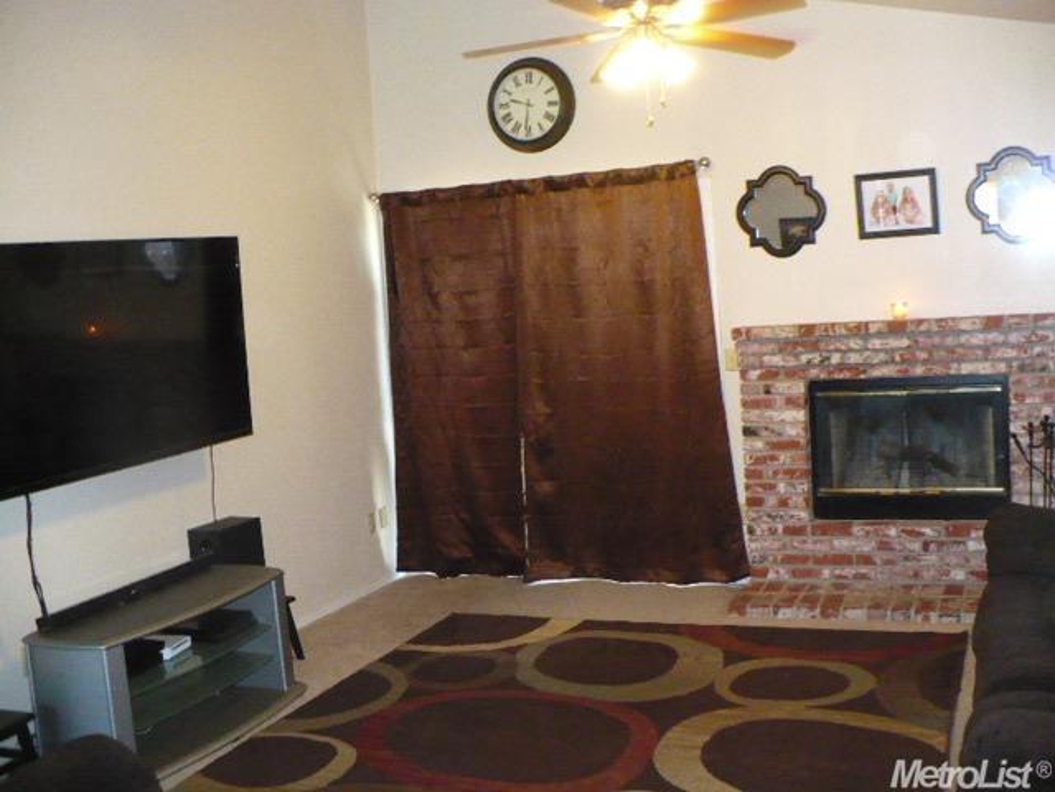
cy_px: 396
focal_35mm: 37
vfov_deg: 38.7
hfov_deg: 50.1
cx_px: 528
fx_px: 1128
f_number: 2.8
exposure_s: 1/30
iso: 640
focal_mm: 6.1
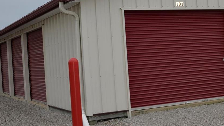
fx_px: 428
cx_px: 204
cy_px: 46
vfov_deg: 16.7
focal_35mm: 72
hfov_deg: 28.2
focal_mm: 24
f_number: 8
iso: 400
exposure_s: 1/250
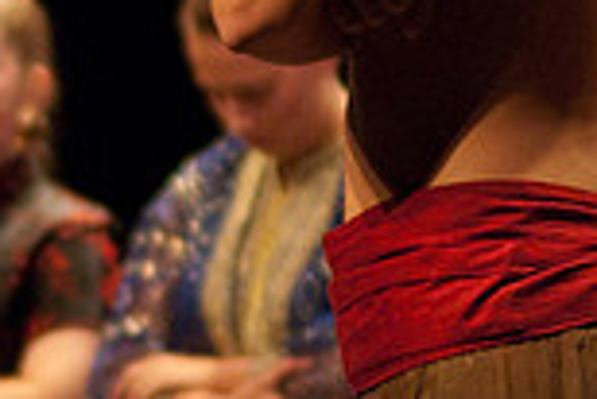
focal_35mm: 452
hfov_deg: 4.6
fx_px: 7503
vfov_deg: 3.0
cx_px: 124
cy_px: -167
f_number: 2.8
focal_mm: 80
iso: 1000
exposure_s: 1/100
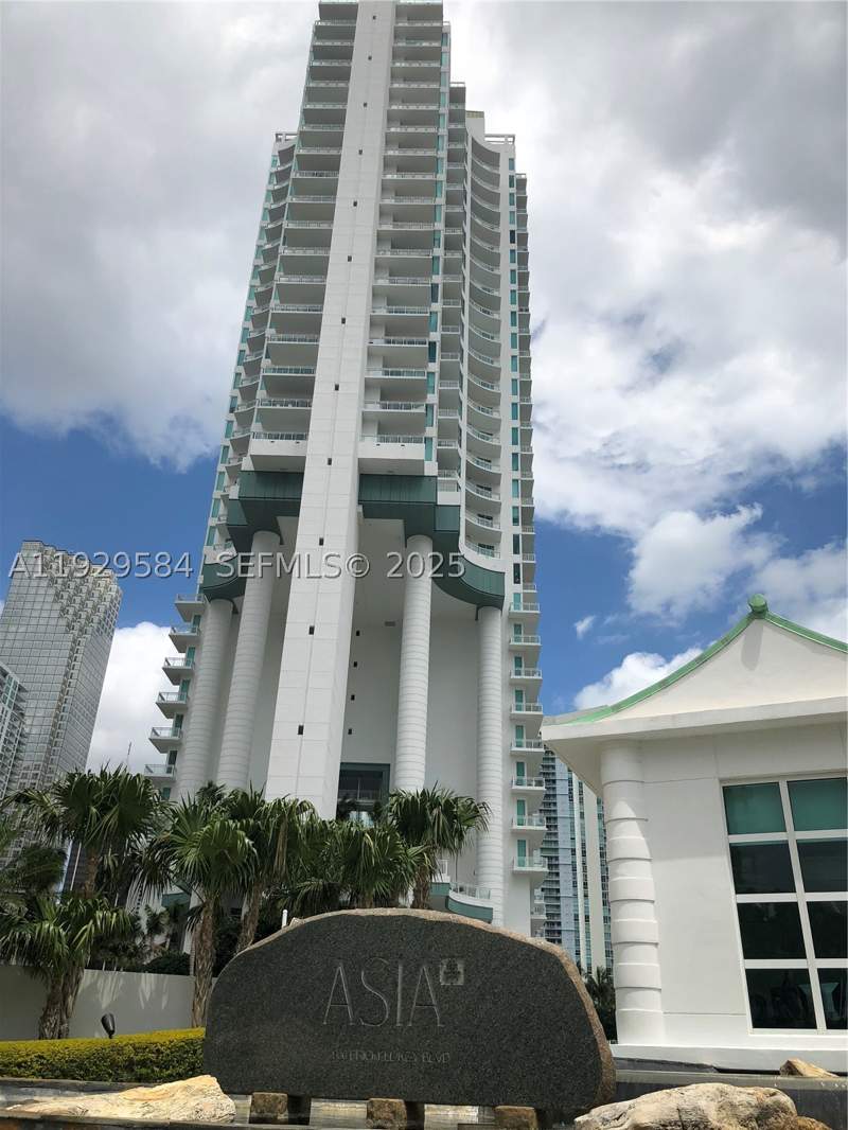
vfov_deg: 63.4
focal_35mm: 28
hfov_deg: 49.8
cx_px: 424
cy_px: 565
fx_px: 914
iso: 20
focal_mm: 4
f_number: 1.8
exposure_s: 1/4425
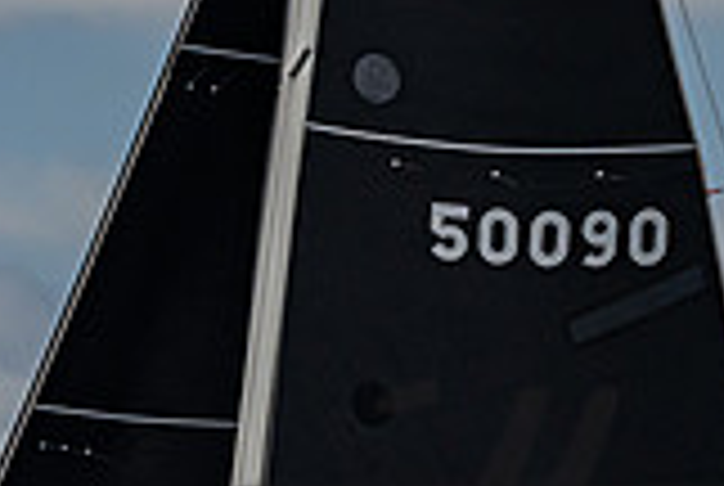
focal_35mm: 845
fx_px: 17025
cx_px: -213
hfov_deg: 2.4
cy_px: 659
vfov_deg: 1.6
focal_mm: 200
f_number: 8
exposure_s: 1/5000
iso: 640
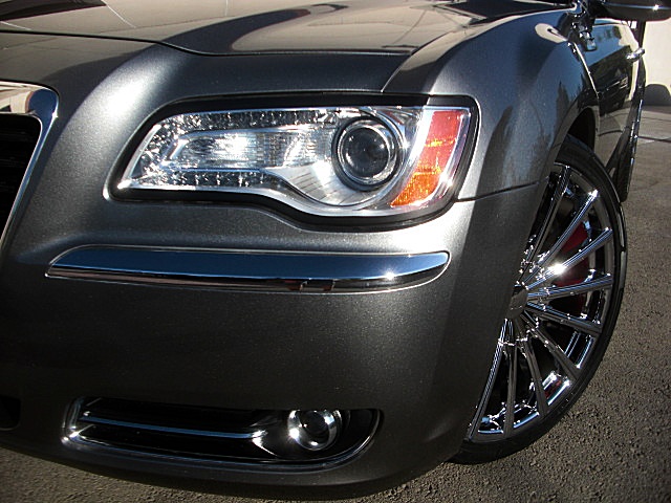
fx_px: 698
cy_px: 252
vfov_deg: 39.7
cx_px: 336
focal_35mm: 36
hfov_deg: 51.4
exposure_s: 1/800
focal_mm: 6.3
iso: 50
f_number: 2.8
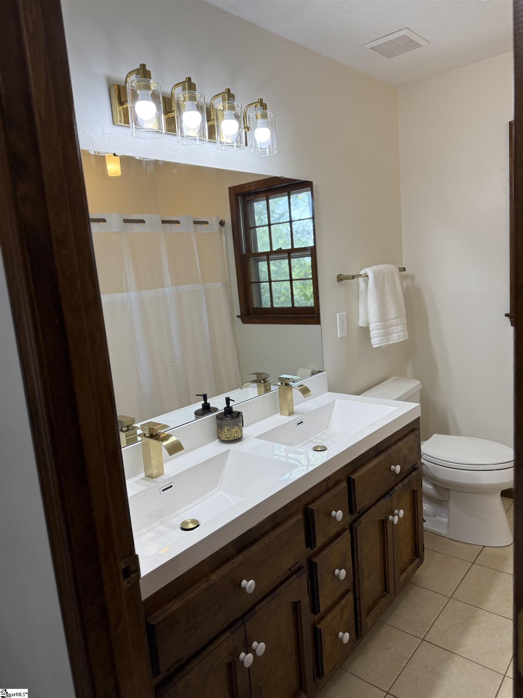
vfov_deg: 71.6
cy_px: 349
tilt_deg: -9.0
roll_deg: +4.9
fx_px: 483
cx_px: 262
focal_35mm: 24
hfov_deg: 56.8
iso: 125
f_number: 1.78
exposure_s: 1/233
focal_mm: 6.76
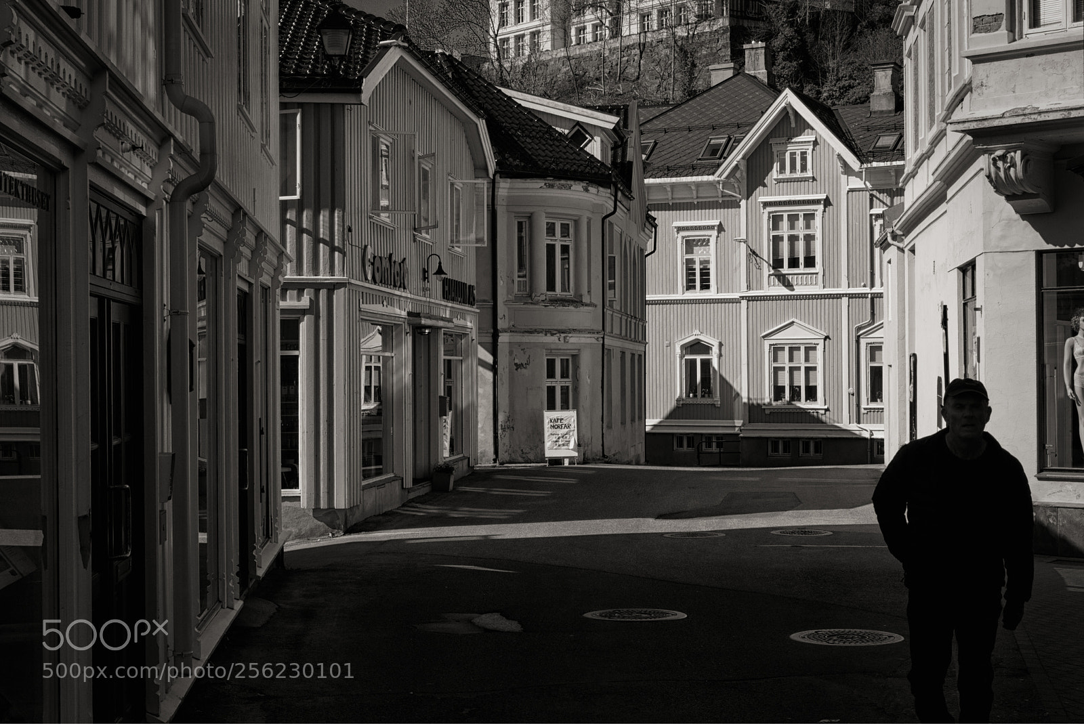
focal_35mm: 50
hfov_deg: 39.6
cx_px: 542
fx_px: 1506
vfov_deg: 27.0
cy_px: 362
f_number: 14
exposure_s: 1/250
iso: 200
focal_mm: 50
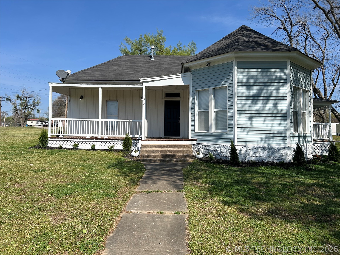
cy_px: 128
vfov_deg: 53.1
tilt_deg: +1.6
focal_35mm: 26
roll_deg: -0.7
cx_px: 170
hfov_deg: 67.3
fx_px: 255
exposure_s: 1/5076
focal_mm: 5.7
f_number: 1.5
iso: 50
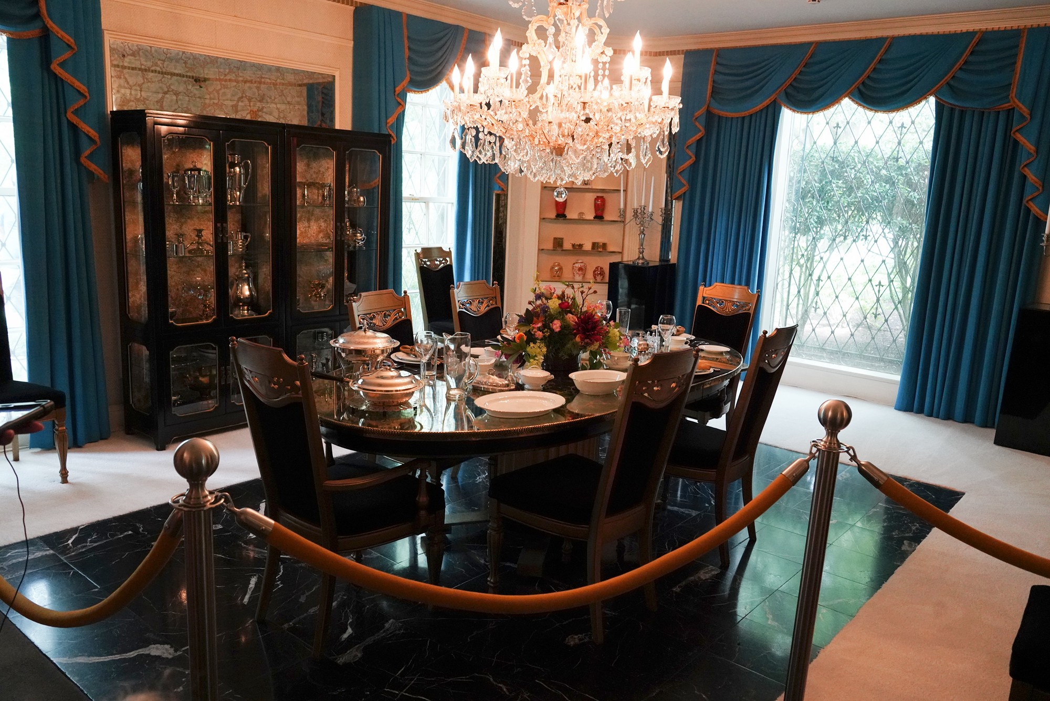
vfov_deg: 46.4
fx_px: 817
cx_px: 525
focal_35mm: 28
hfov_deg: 65.5
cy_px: 350
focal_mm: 28
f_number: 6.3
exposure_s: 1/100
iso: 6400
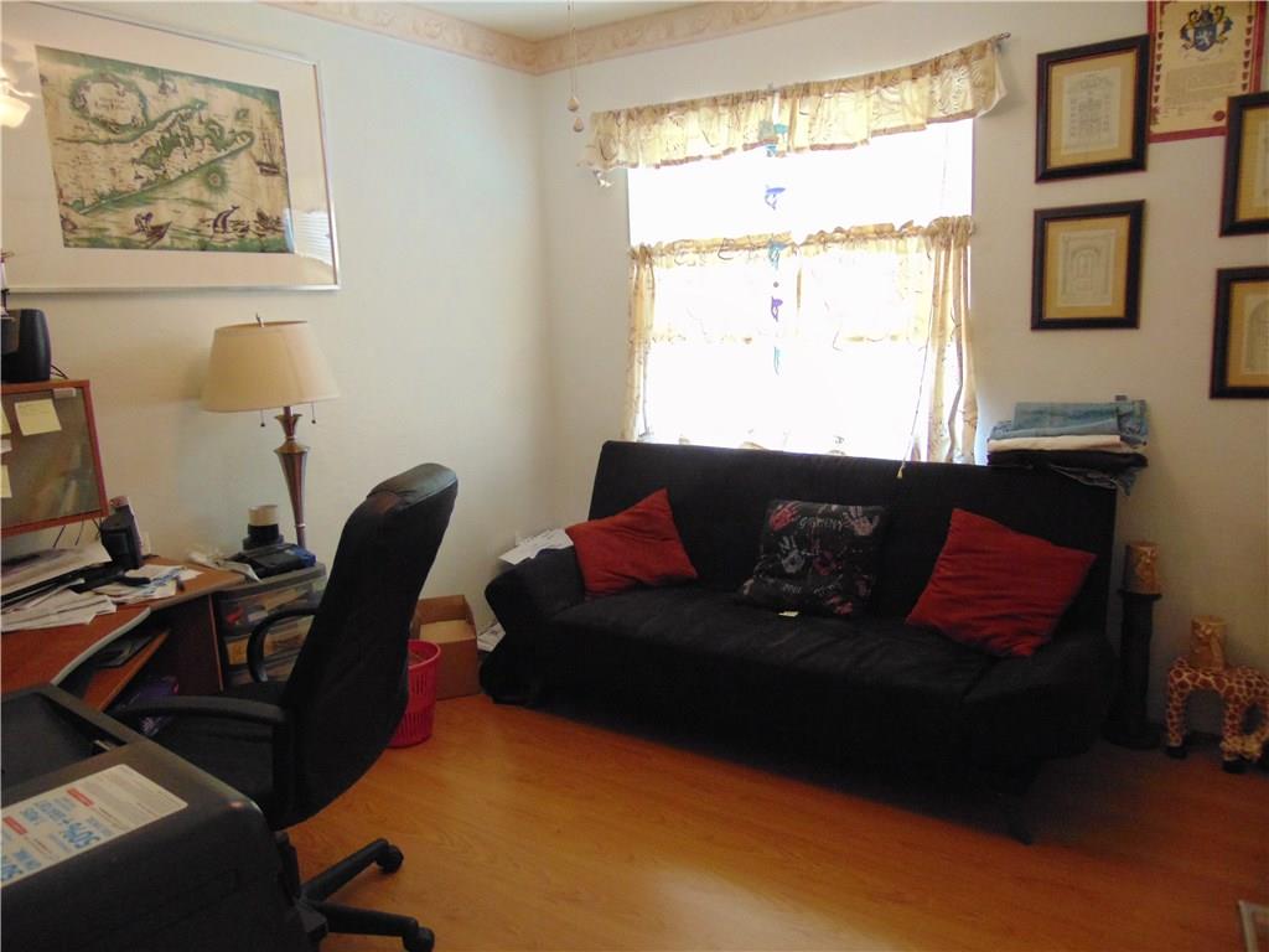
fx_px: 916
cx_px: 634
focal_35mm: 25
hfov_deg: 69.4
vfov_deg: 54.9
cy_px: 476
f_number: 3
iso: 400
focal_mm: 4.5
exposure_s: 1/30
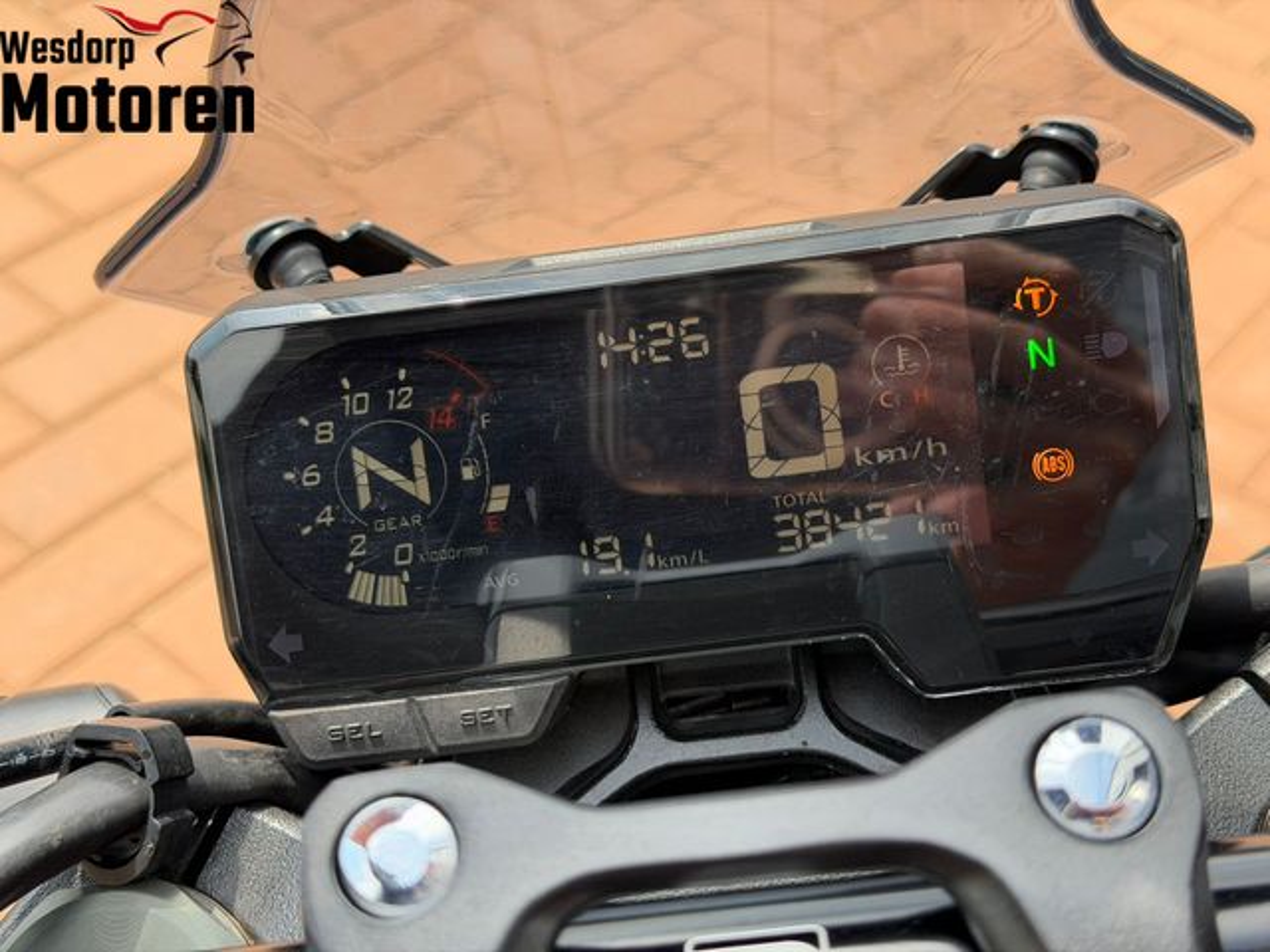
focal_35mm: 48
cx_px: 635
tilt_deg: -45.7
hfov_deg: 39.7
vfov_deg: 30.3
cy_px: 476
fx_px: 1761
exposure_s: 1/885
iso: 64
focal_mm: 6.76
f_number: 1.78
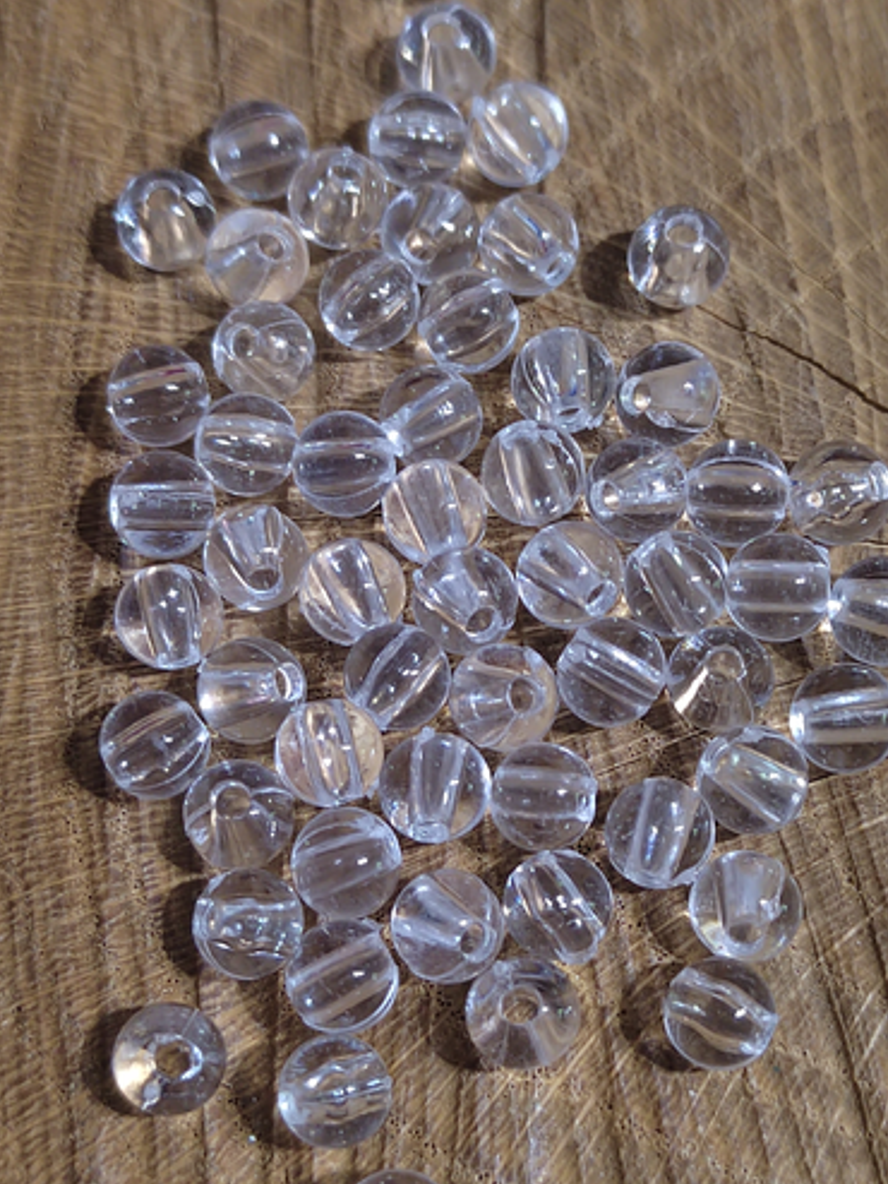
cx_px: 514
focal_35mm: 56
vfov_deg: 34.3
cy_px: 675
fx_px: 1915
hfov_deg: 26.1
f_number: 1.9
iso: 1719
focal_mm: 5.52
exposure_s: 1/50
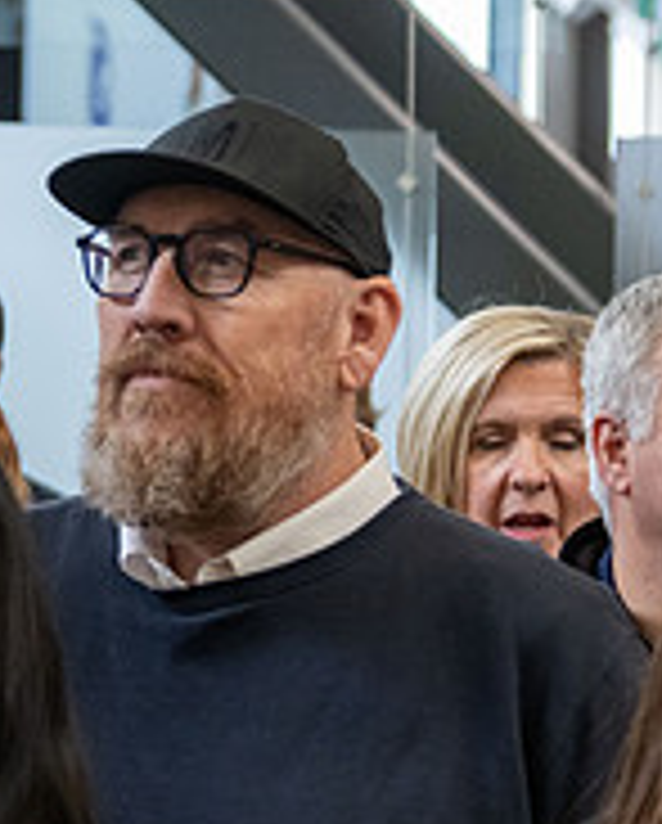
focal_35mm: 196
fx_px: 4788
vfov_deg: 9.8
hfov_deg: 7.6
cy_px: 493
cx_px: 1297
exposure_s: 1/320
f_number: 4
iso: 2500
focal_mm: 66
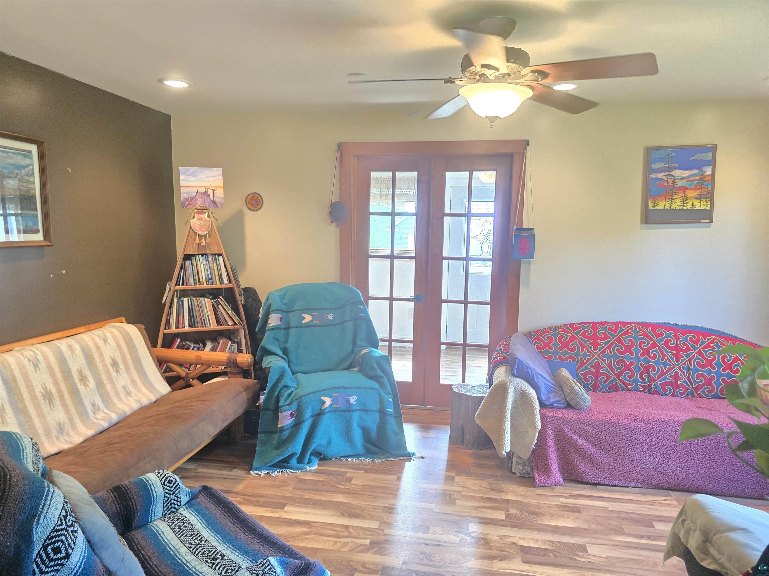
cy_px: 288
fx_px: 511
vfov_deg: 58.9
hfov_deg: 73.9
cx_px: 384
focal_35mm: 23
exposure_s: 1/120
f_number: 1.7
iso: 1000
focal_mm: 6.3
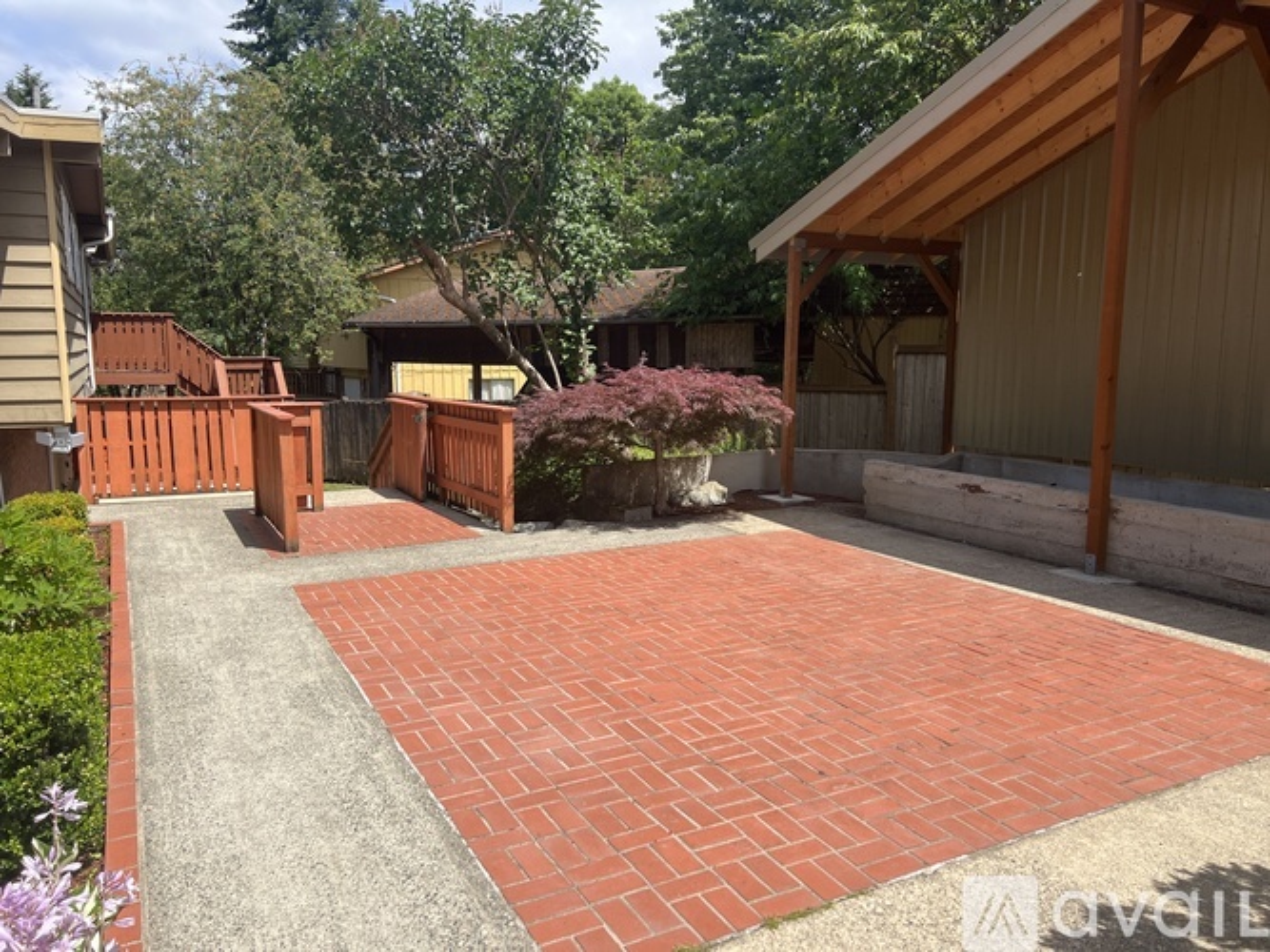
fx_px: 954
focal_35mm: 26
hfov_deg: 67.3
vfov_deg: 53.0
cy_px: 476
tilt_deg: -8.3
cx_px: 635
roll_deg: -0.2
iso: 50
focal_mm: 5.7
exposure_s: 1/3704
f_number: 1.5
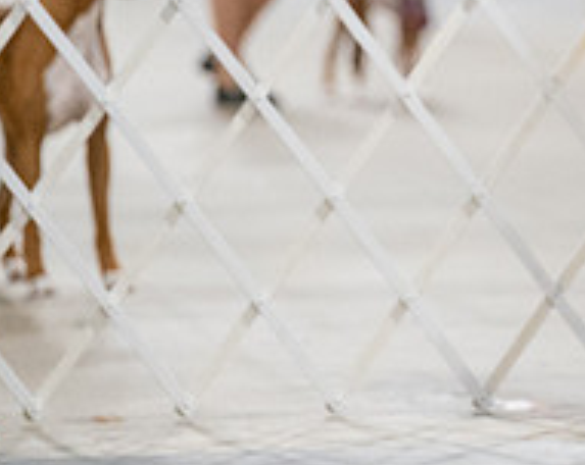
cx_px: 795
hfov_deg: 3.5
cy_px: 3
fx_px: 9417
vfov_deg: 2.8
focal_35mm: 545
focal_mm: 164
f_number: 3.5
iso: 6400
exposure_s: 1/250
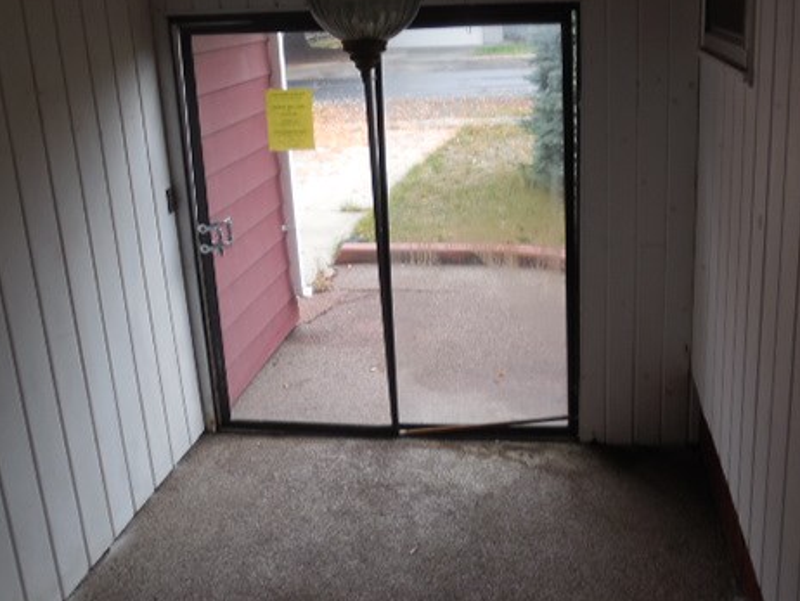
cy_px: 203
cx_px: 455
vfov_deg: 39.2
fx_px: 832
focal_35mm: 36
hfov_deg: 51.2
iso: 125
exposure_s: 1/60
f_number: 3.5
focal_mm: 4.6
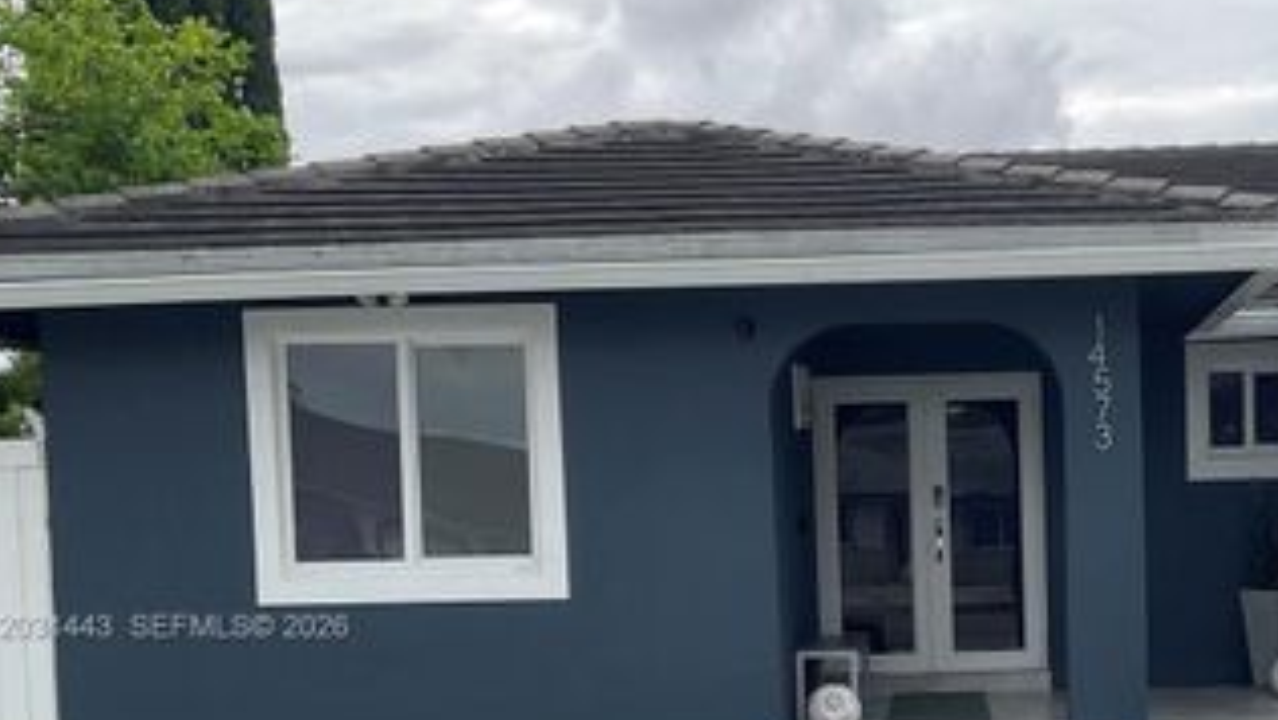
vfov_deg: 23.4
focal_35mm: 50
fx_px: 1695
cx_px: 967
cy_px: 629
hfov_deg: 40.1
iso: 16
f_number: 1.8
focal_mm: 3
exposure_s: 1/997
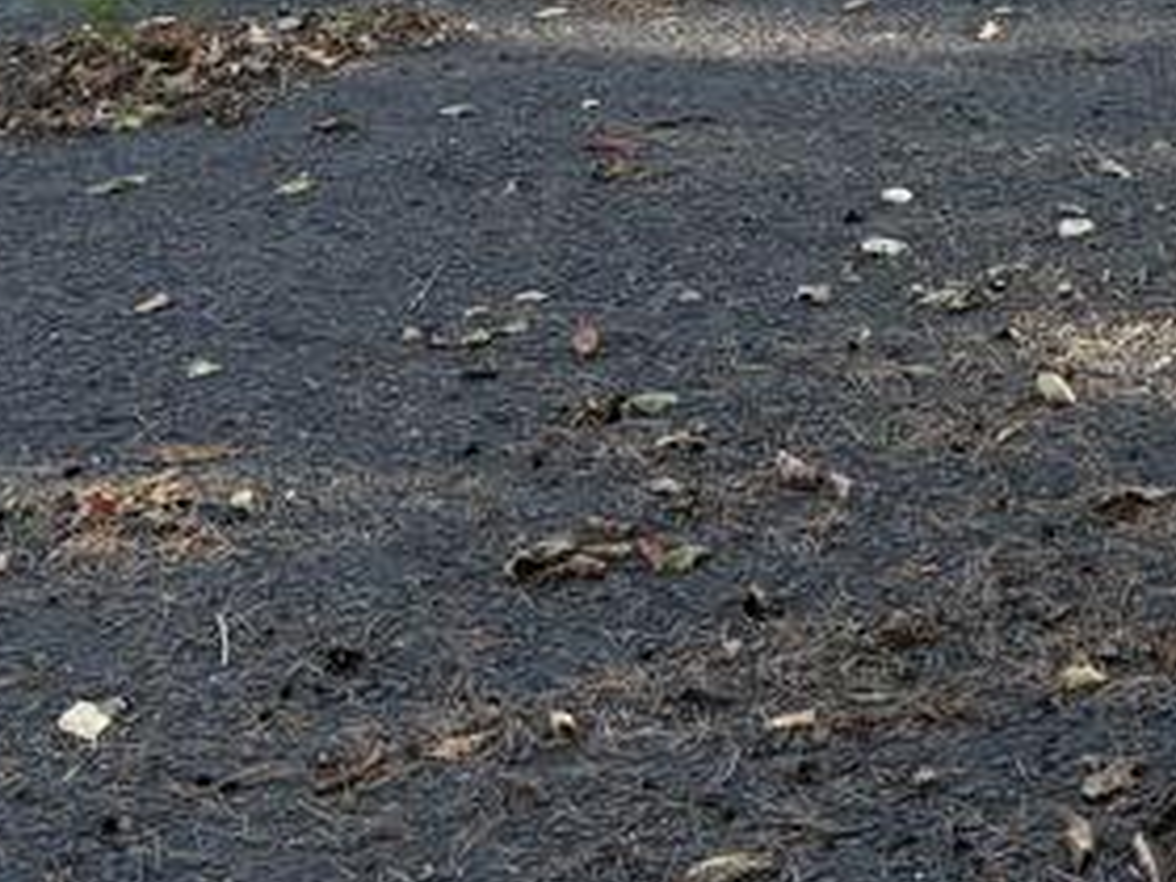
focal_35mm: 95
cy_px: -697
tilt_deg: -3.6
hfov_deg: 18.8
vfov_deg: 13.9
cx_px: 1613
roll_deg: -2.1
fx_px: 3227
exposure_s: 1/1217
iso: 50
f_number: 1.6
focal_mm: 5.96
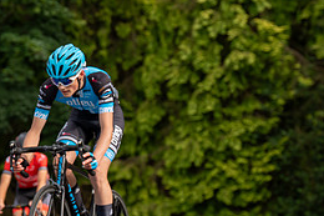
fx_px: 2150
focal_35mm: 239
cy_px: 96
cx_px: -15
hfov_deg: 8.6
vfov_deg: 5.7
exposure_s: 1/640
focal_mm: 107
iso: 250
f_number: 4.5
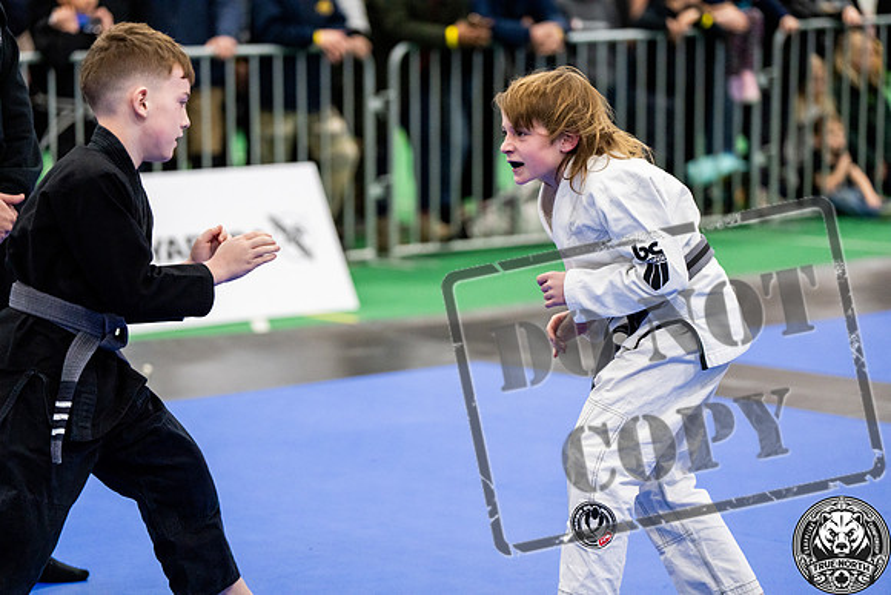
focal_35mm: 131
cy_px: 298
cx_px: 446
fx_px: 3243
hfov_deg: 15.6
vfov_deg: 10.5
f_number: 2.8
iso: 4000
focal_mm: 131
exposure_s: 1/640
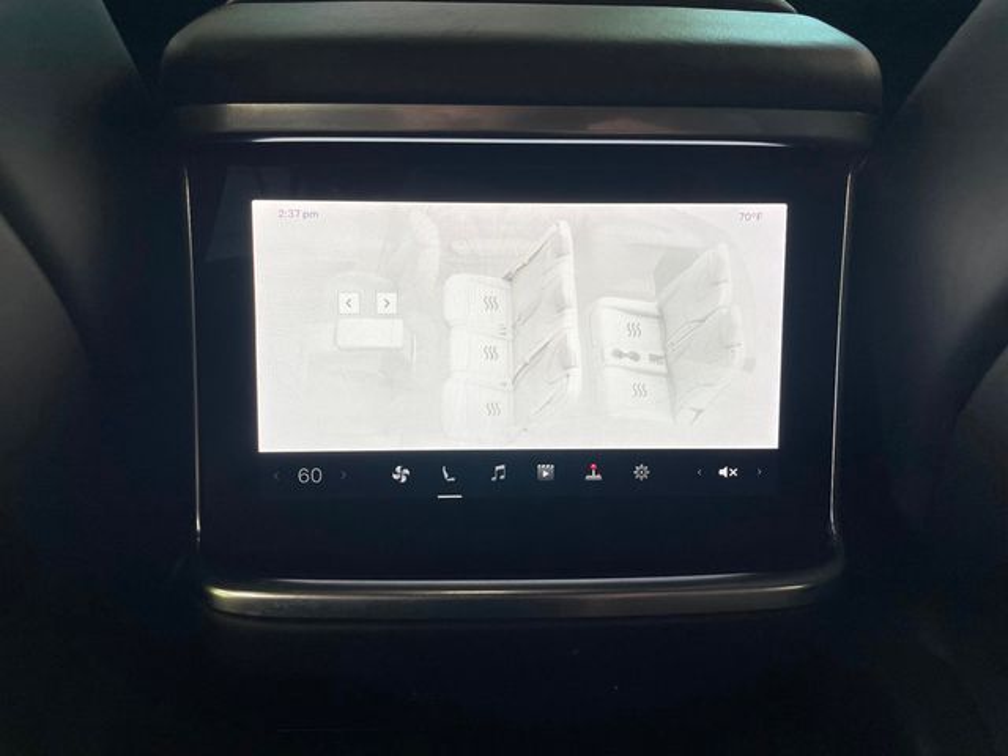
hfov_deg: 67.3
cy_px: 378
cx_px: 504
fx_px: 757
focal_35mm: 26
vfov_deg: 53.1
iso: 32
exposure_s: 1/252
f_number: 1.6
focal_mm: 4.2
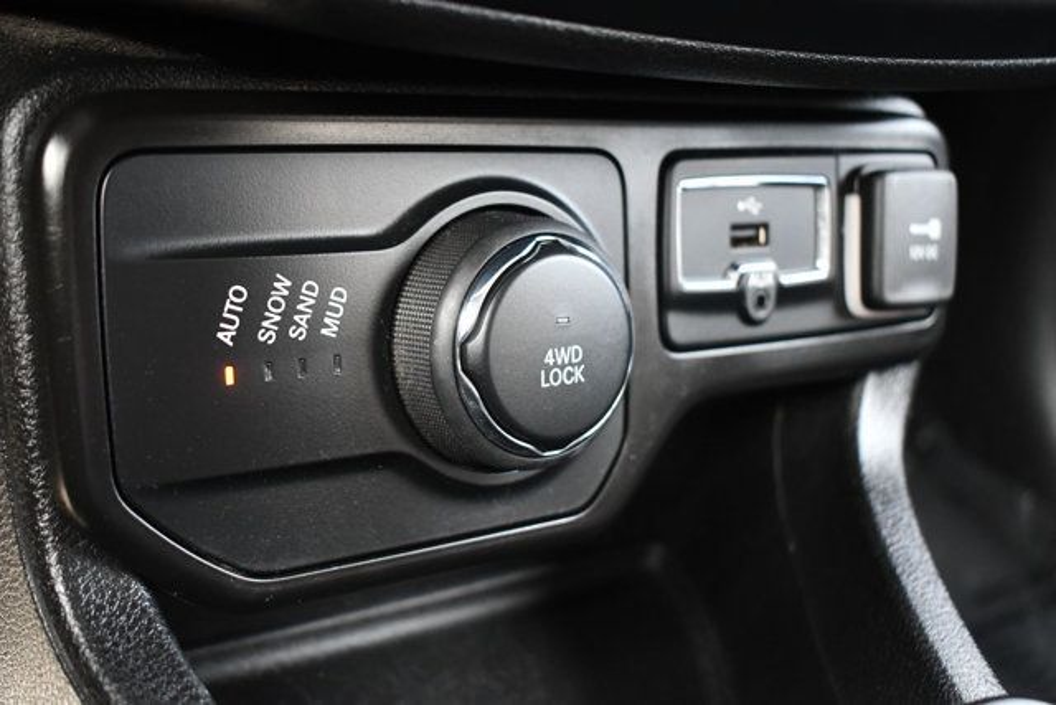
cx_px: 528
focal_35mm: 45
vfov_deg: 29.9
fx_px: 1320
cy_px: 352
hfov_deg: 43.6
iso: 2500
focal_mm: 30
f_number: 4.2
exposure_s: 1/125
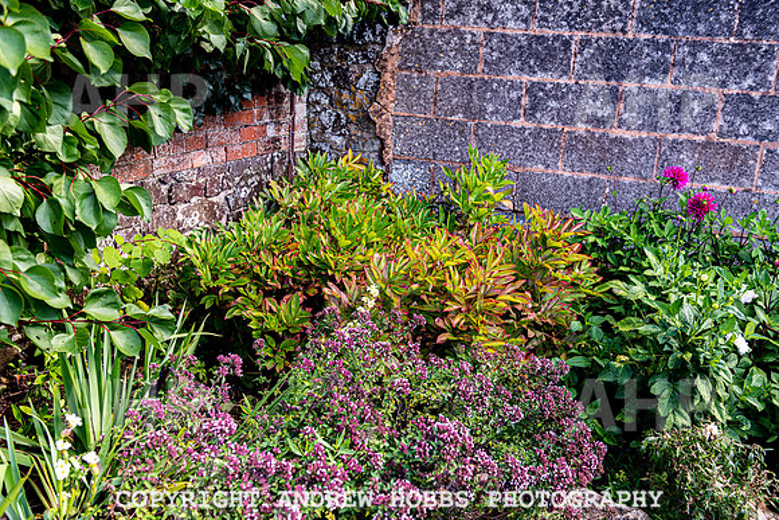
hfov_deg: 55.8
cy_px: 260
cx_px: 390
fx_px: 736
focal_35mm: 34
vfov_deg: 38.9
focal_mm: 34
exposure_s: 1/100
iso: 160
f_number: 5
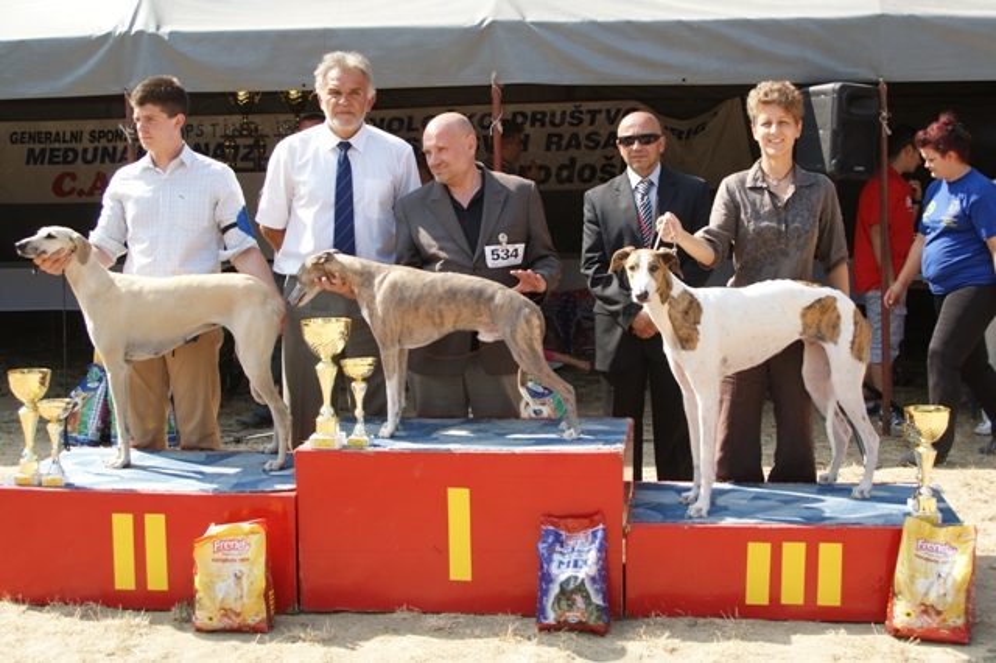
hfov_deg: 43.6
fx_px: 1244
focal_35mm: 45
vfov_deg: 29.8
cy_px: 332
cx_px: 498
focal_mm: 30
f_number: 7.1
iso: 100
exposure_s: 1/125
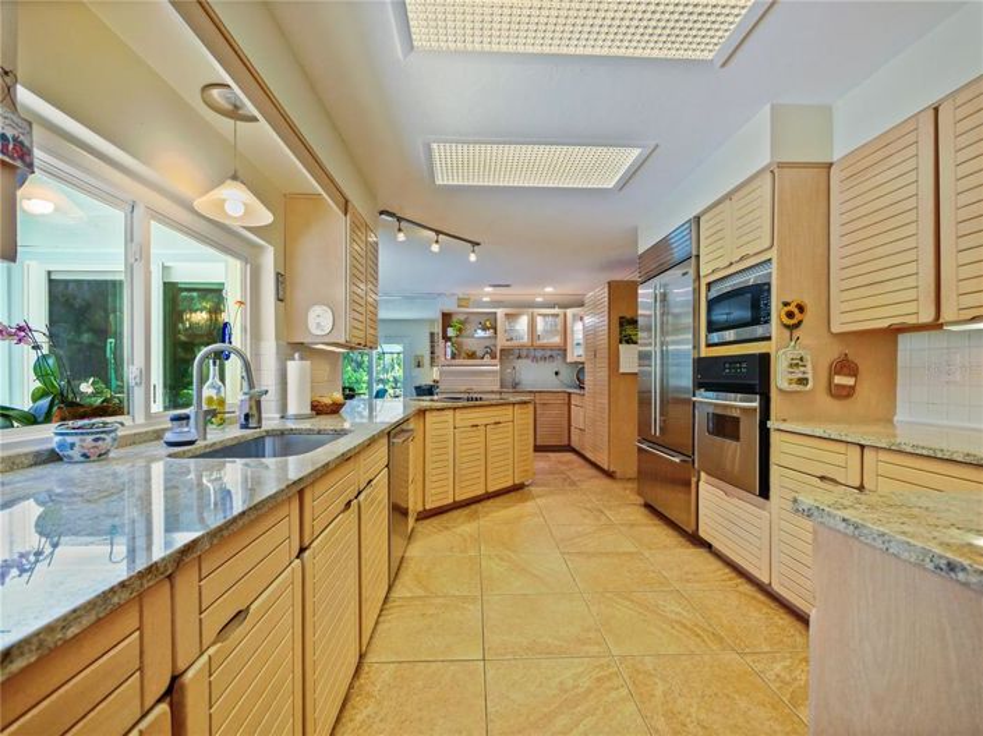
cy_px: 368
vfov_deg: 85.6
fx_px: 397
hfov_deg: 102.1
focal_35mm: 14
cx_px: 492
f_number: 4
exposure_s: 1/60
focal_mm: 7
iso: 2500
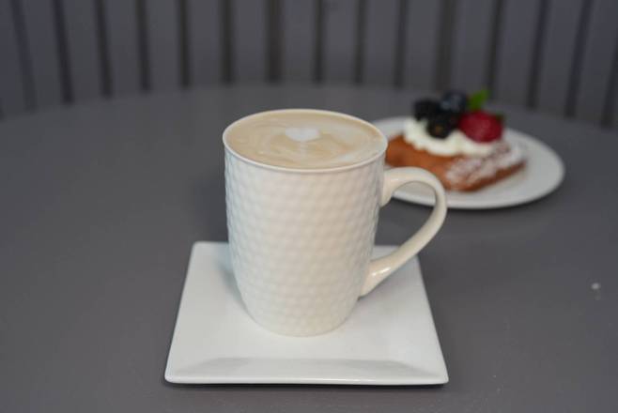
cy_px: 206
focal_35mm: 50
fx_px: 859
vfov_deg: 27.0
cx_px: 309
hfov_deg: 39.6
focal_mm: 50
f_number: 4
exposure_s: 1/160
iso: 1000
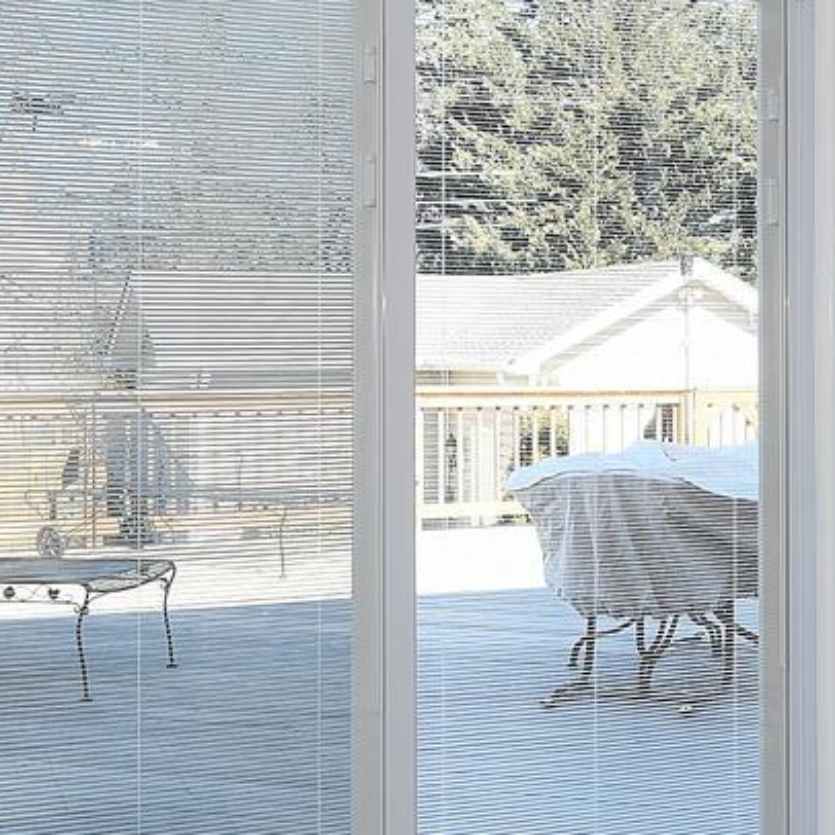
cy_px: 379
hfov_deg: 27.5
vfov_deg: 28.6
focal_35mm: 60
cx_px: 759
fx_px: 1637
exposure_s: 1/200
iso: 3200
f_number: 4
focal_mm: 14
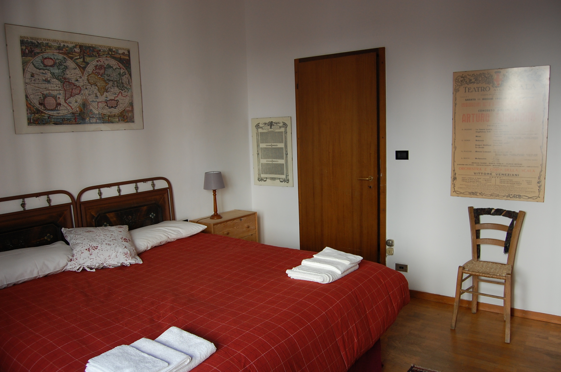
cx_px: 280
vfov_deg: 47.8
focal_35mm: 27
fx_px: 420
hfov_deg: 67.5
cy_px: 186
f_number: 4.5
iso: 400
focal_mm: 18
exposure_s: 1/80
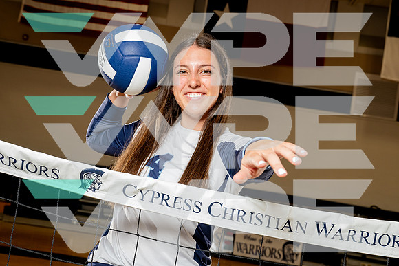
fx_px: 547
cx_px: 201
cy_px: 133
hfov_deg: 40.1
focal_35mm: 49
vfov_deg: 27.4
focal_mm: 46
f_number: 7.1
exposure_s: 1/250
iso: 1000
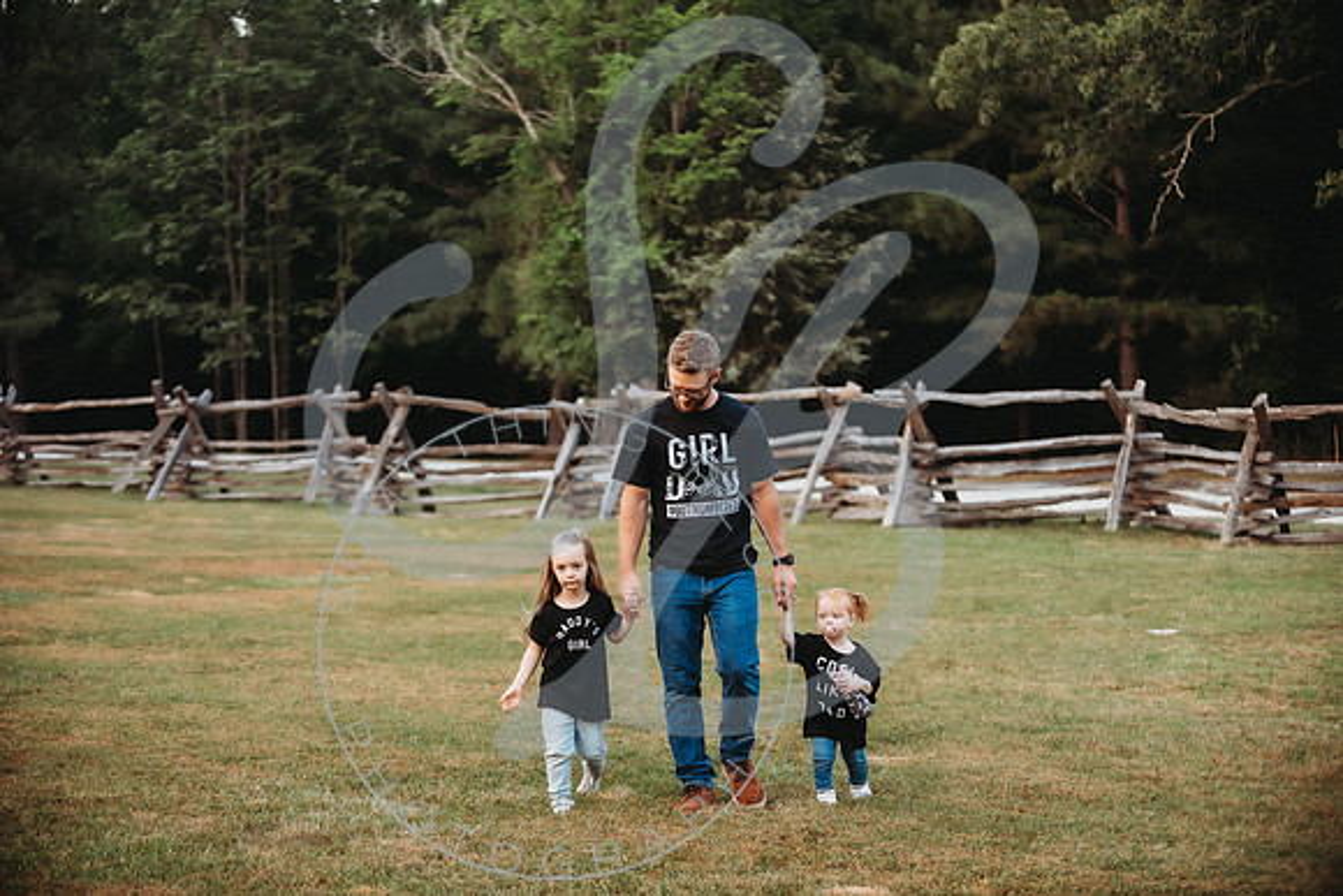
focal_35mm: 70
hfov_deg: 28.8
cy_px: 448
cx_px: 672
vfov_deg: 19.5
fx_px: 2612
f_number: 2.8
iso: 1000
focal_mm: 70
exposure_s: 1/250
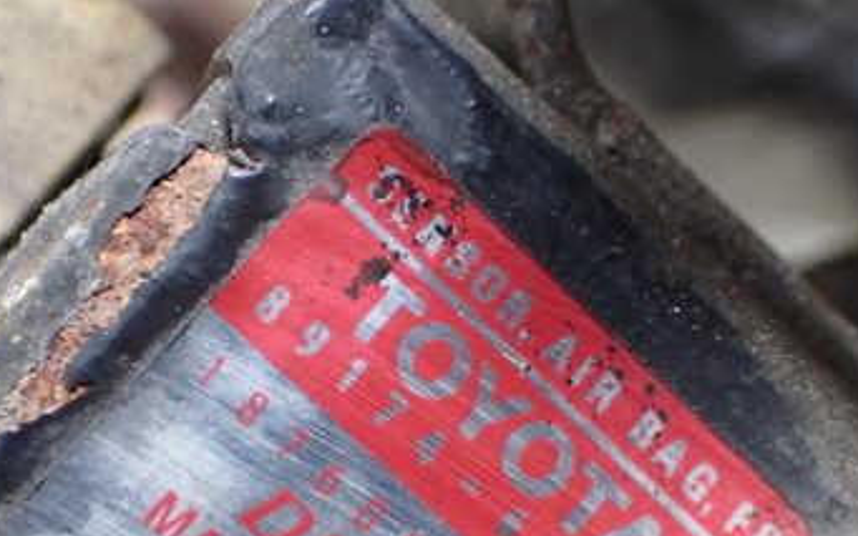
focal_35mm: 82
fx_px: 1917
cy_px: 463
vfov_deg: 15.8
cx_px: 400
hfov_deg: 25.2
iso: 800
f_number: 2.9
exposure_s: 1/80
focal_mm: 7.84
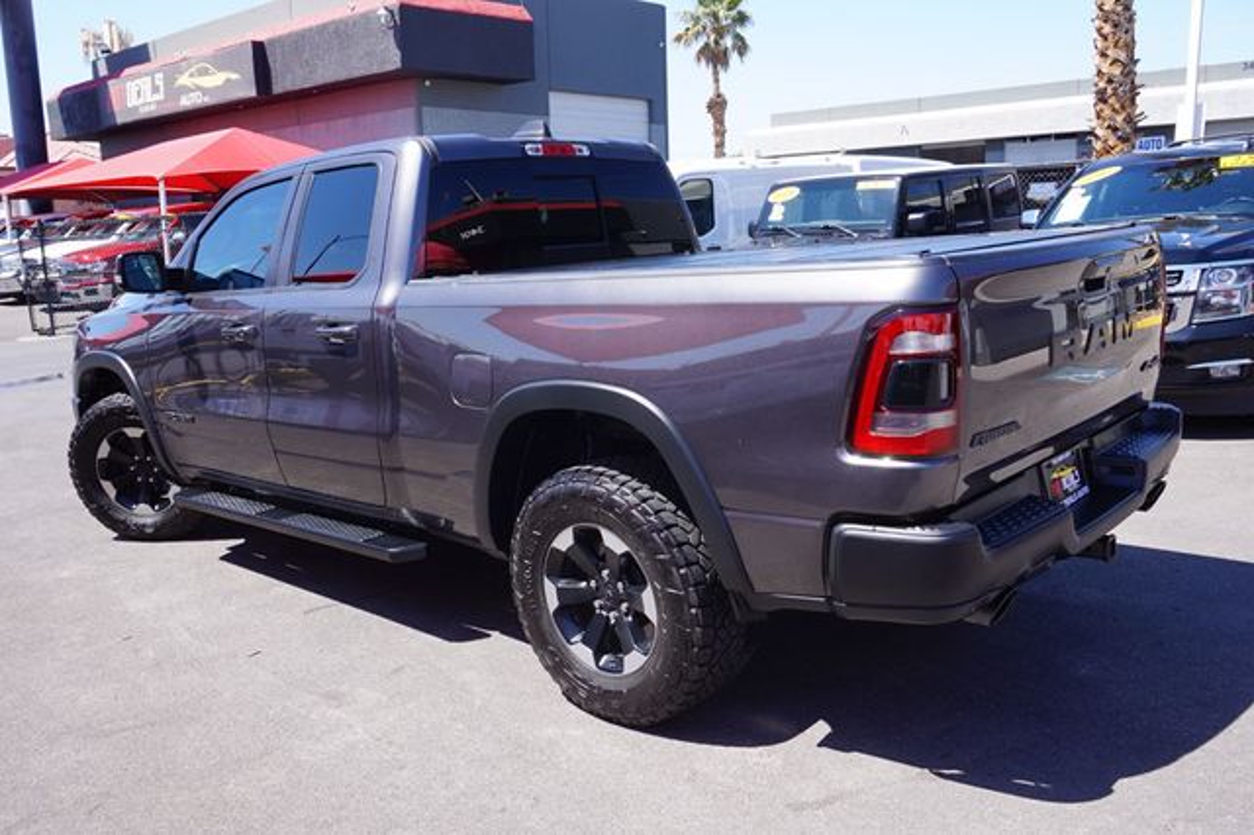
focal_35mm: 30
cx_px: 627
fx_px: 1044
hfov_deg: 62.0
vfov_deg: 43.6
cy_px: 418
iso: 100
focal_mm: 20
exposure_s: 1/80
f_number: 9
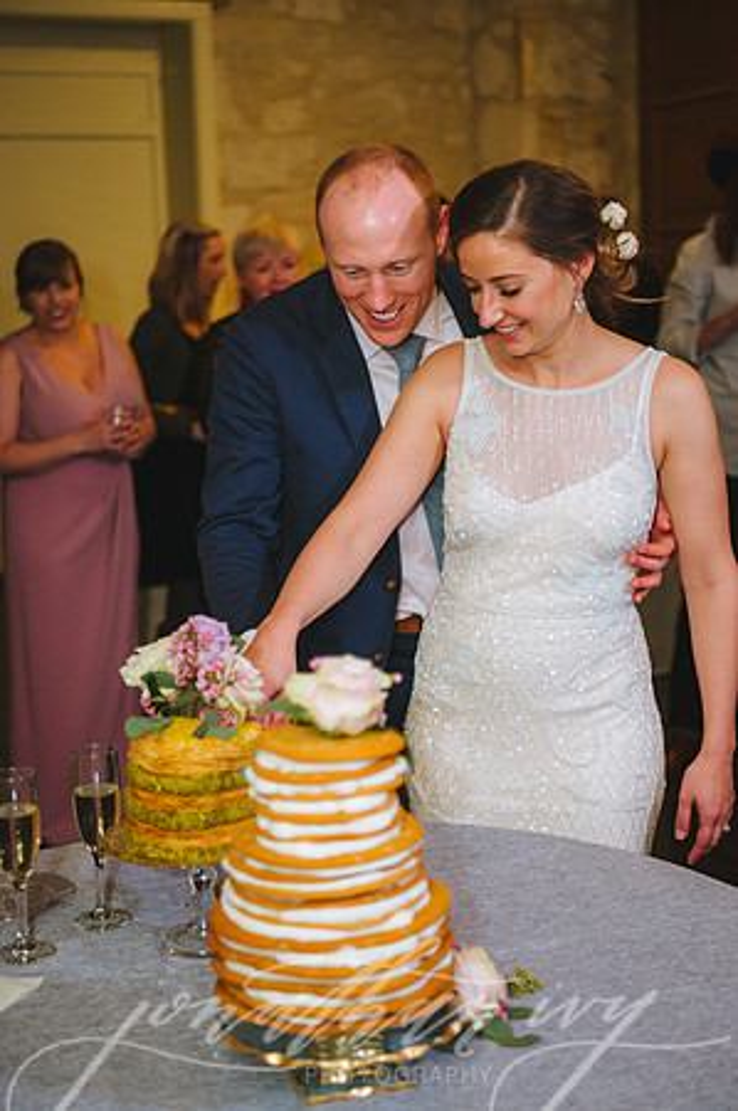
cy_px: 556
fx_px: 1726
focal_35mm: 56
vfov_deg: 35.7
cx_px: 369
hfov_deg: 24.1
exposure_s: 1/80
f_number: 2.8
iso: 2000
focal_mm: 56
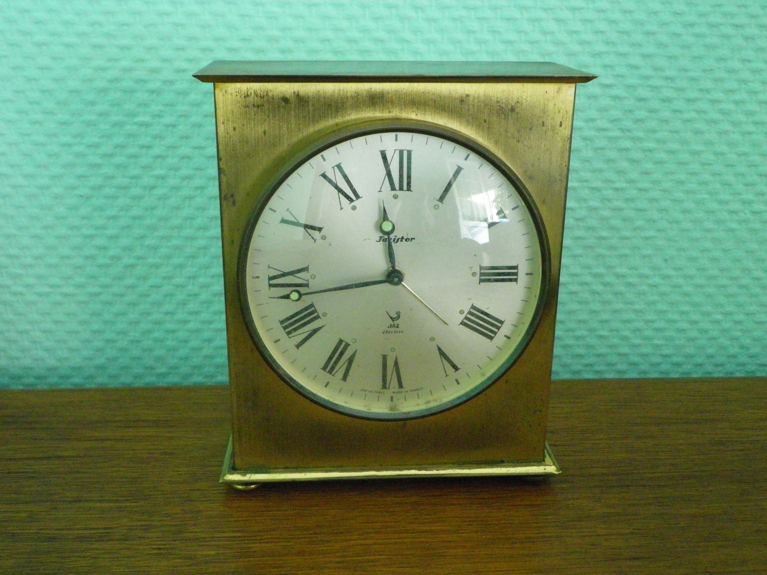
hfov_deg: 47.9
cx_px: 384
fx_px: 864
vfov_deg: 36.8
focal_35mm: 39
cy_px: 288
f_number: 3
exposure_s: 1/25
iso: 800
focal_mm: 6.9
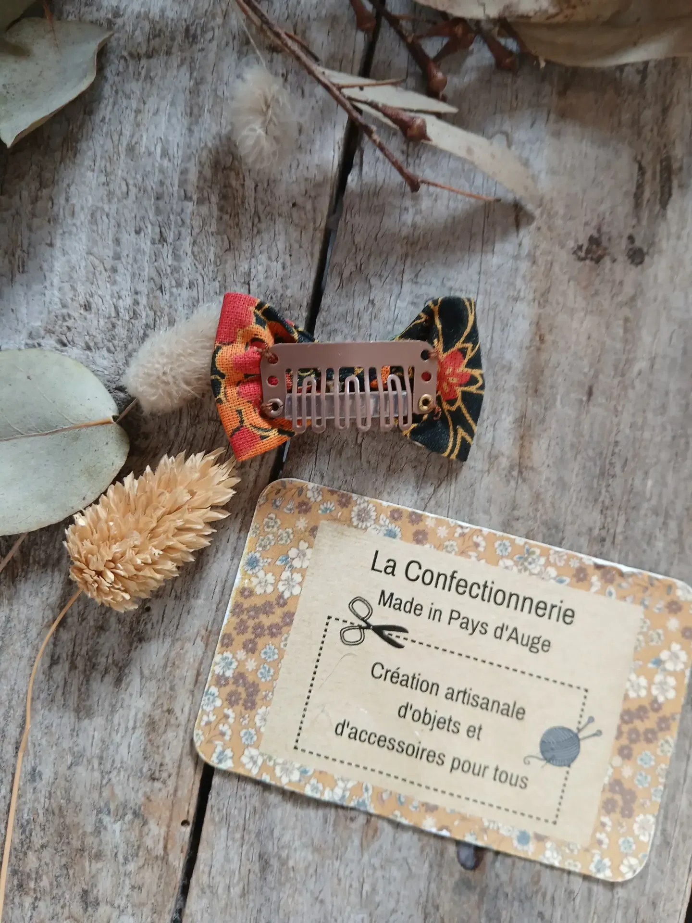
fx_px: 693
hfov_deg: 53.1
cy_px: 462
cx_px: 346
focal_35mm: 26
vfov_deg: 67.3
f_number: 1.8
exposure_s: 1/50
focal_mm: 3.98
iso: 100
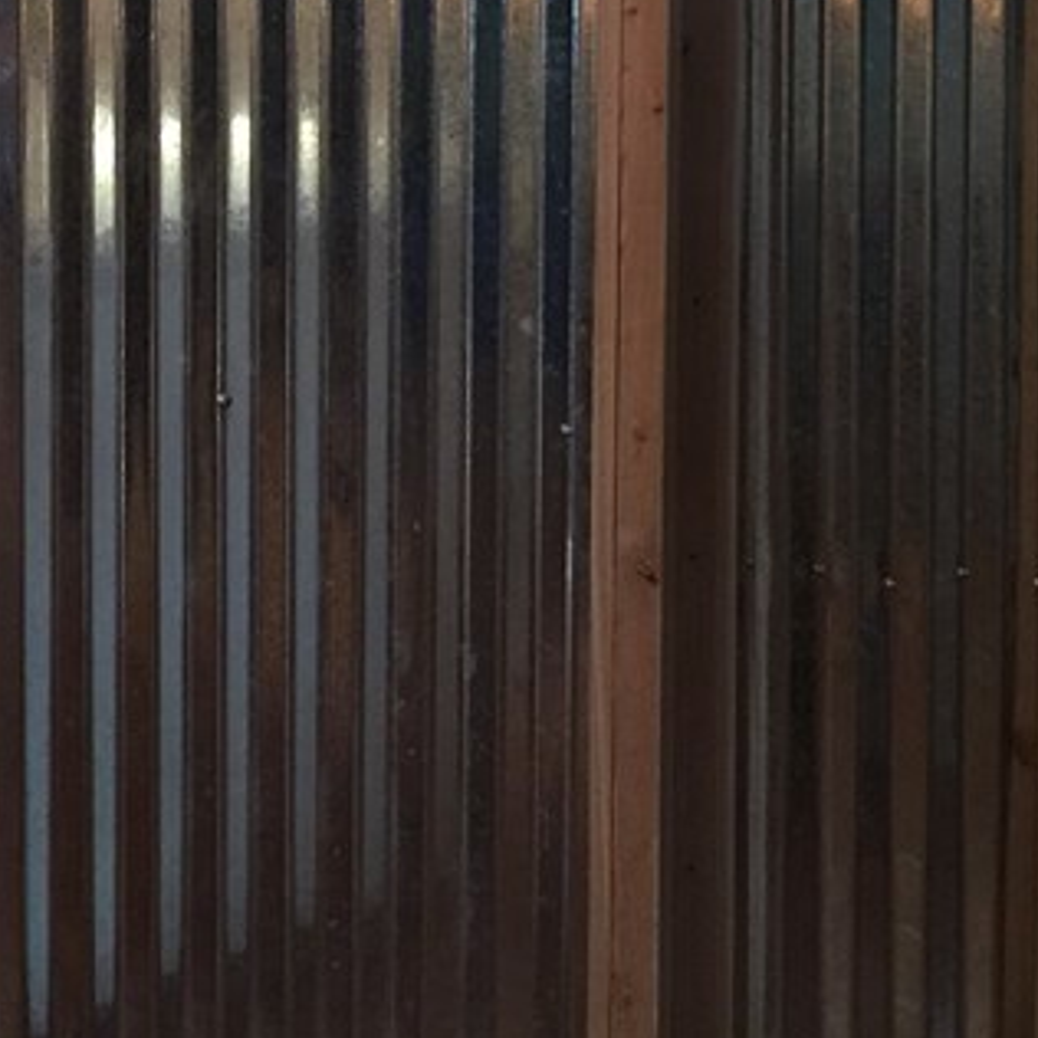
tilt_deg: -3.5
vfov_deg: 19.6
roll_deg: -0.6
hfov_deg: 20.6
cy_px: -207
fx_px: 2816
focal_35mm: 83
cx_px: 191
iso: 125
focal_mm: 4.15
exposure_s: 1/15
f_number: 2.2
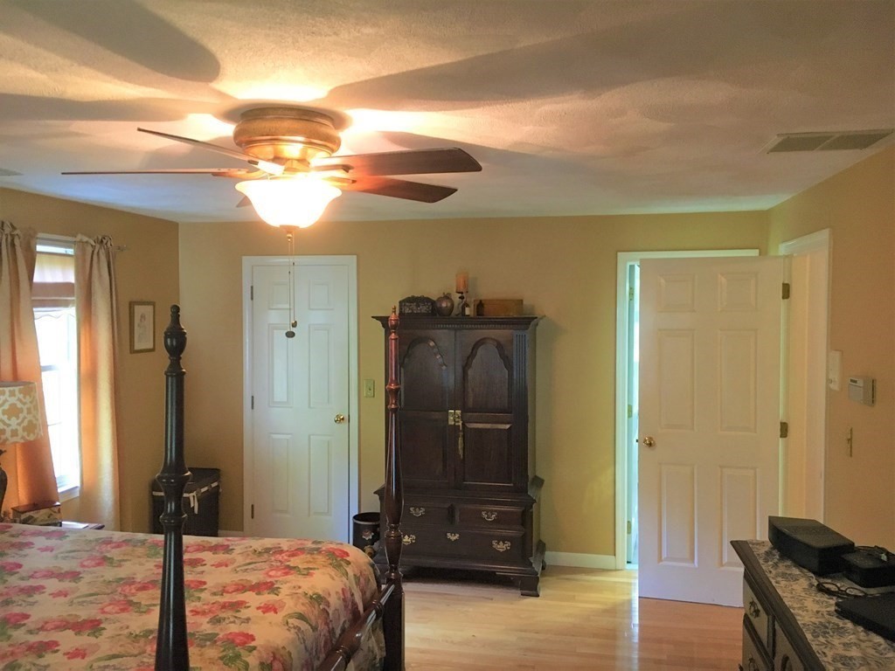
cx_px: 448
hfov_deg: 61.7
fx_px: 750
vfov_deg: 48.2
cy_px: 336
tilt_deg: -1.7
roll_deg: +0.5
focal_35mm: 29
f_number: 2.2
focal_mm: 4.15
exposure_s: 1/30
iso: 250
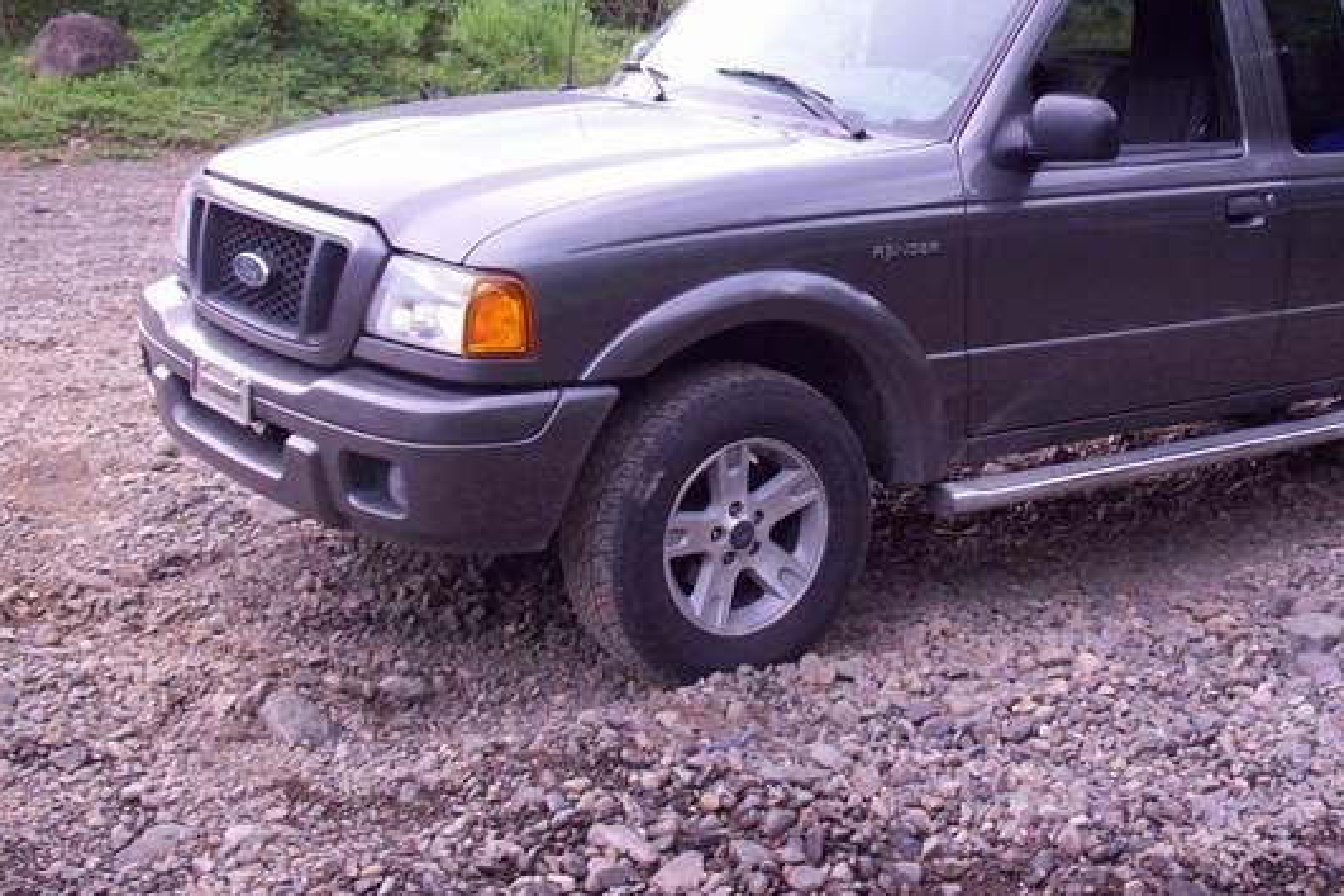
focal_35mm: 58
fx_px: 2165
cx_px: 947
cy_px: 289
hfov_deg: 34.0
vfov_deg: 23.3
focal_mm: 6.2
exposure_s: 1/60.5
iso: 80
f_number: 2.8
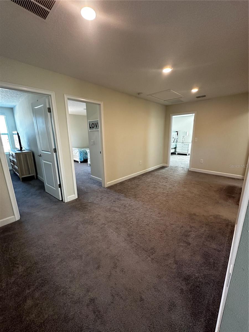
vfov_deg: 102.1
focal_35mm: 14
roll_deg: +0.8
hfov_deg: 85.7
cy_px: 166
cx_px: 124
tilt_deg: -13.3
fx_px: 134
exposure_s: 1/120
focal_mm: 2.22
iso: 400
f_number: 2.2
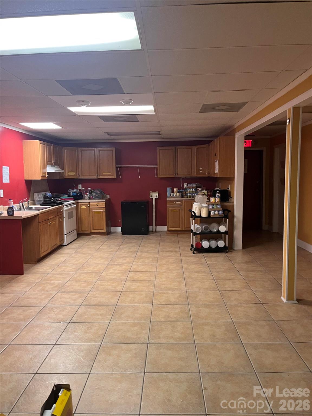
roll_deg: +1.2
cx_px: 156
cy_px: 208
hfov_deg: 53.1
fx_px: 312
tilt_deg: -7.6
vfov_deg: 67.3
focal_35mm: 26
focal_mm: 5.1
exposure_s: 1/60
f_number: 1.6
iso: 250
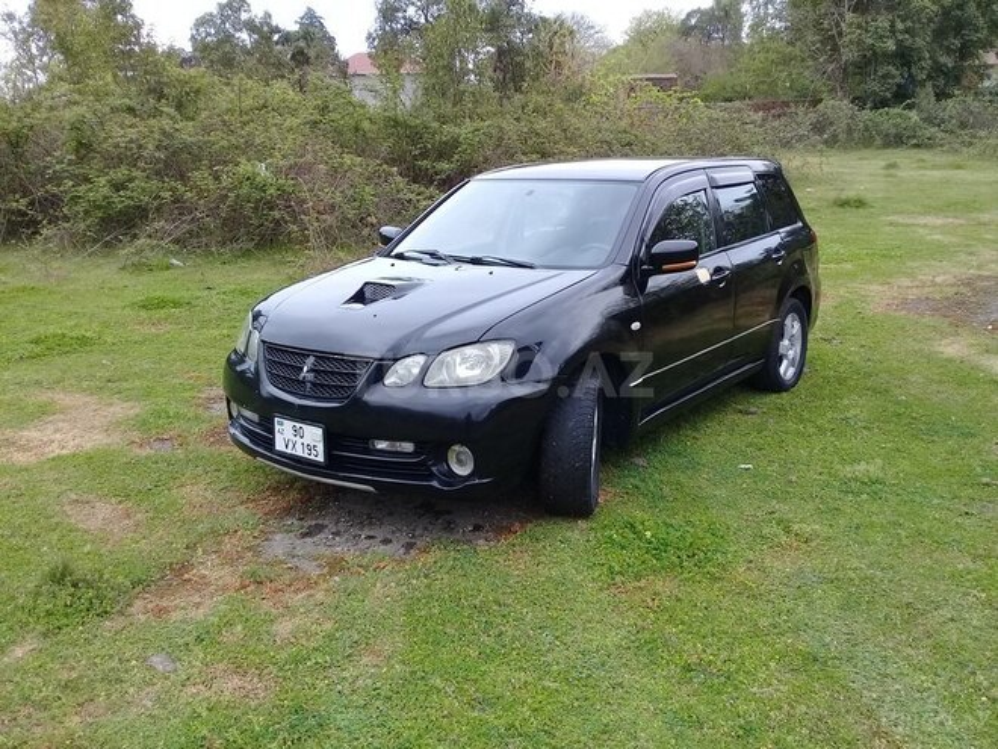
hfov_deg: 58.4
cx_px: 499
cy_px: 374
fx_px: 894
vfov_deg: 45.4
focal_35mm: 31
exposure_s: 1/383
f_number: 2.2
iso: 50
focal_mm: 3.3
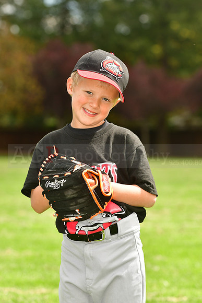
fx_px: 1703
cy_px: 152
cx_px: 101
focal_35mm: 202
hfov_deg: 6.8
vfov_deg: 10.2
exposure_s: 1/500
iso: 200
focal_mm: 135
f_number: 5
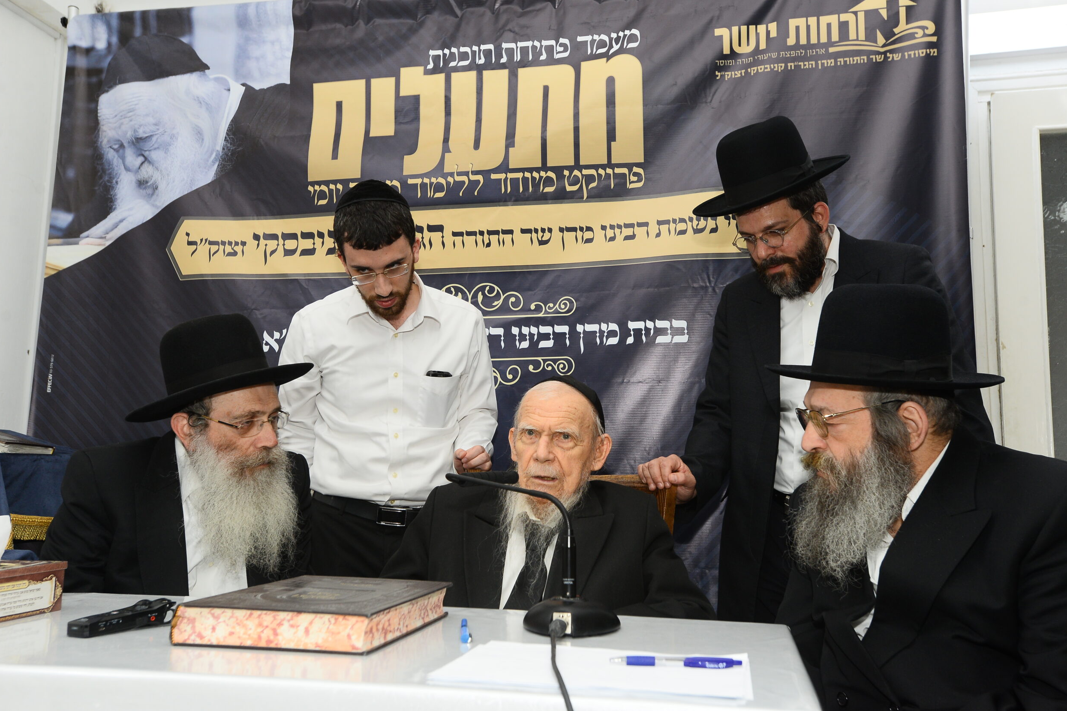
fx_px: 1067
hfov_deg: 53.1
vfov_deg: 36.9
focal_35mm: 36
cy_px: 358
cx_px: 544
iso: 800
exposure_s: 1/160
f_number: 7.1
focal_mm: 35
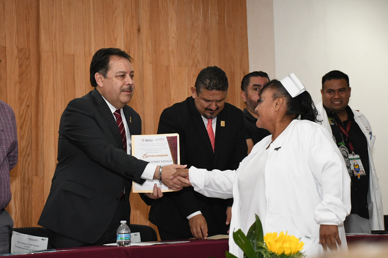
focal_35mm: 80
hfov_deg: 25.4
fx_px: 862
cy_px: 131
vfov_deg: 17.1
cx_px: 195
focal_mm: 52
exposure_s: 1/125
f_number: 7.1
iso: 5000
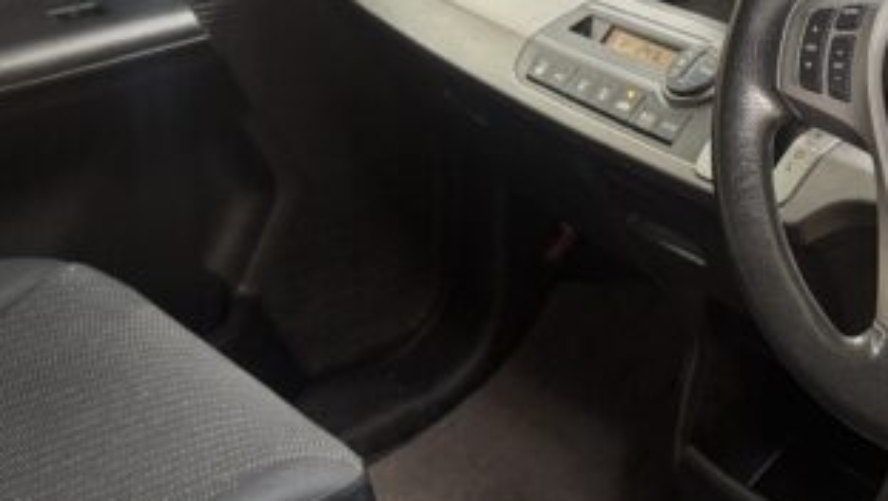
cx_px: 808
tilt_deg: -23.0
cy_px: 120
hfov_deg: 30.0
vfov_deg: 17.9
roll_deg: +2.0
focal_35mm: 67
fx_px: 1579
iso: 250
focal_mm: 6.76
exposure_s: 1/50
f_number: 1.78
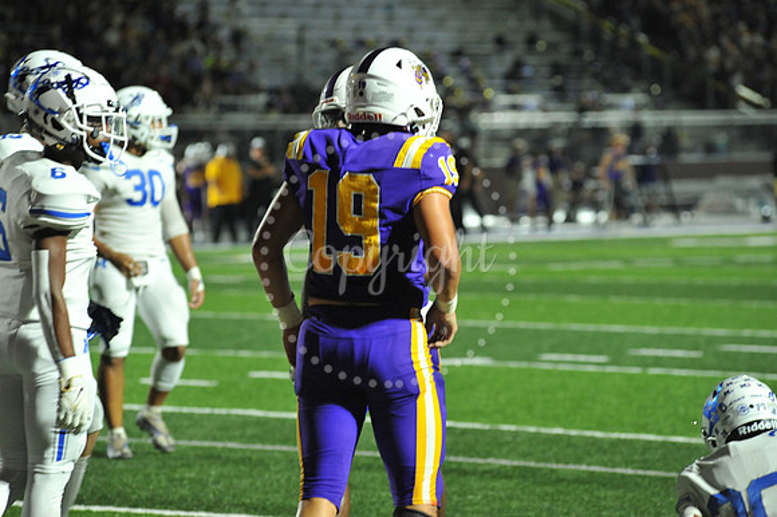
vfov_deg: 6.9
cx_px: 388
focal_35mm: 200
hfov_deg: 10.3
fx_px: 4314
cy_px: 258
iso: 4000
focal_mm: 200
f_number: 5.6
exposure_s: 1/320
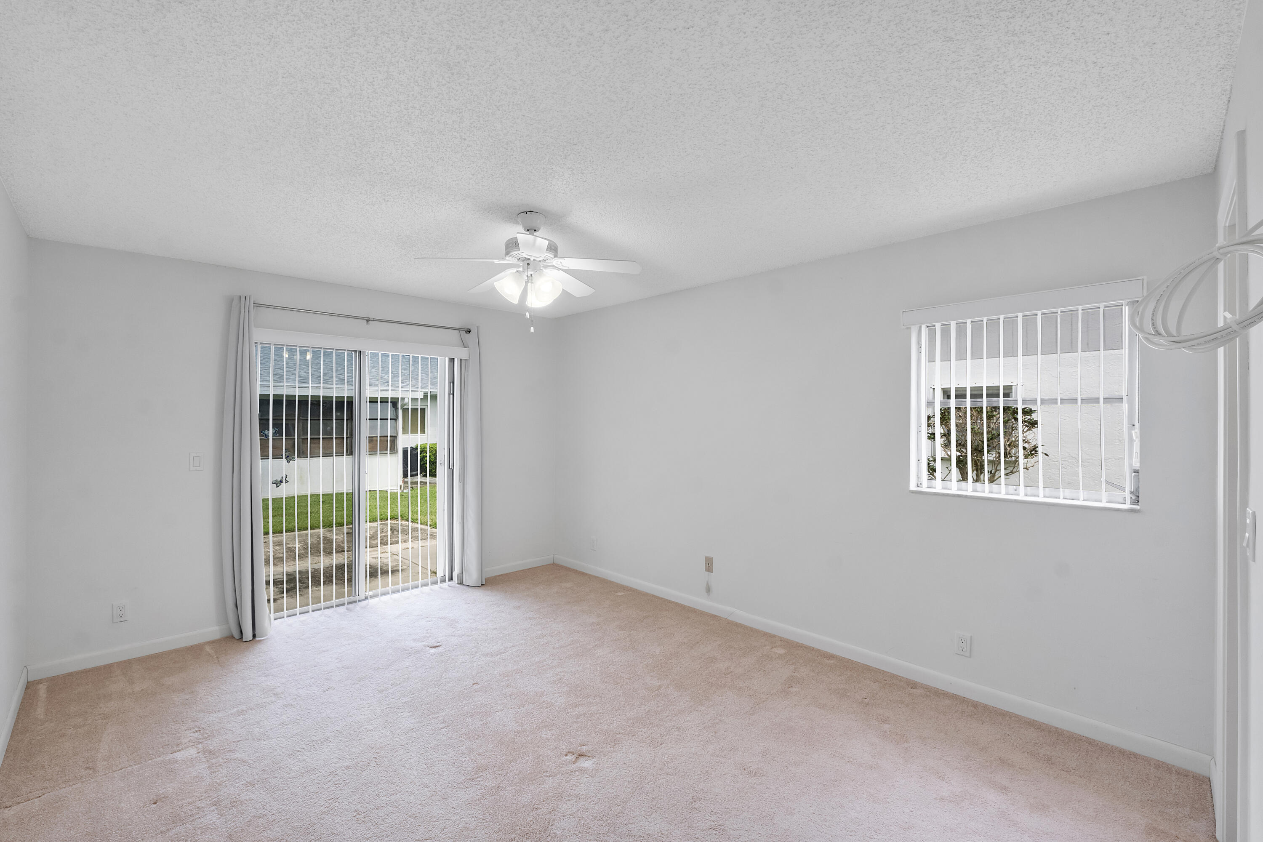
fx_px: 526
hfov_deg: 100.4
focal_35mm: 15
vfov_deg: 77.3
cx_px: 632
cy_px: 421
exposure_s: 1/20
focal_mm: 10
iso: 160
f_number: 11
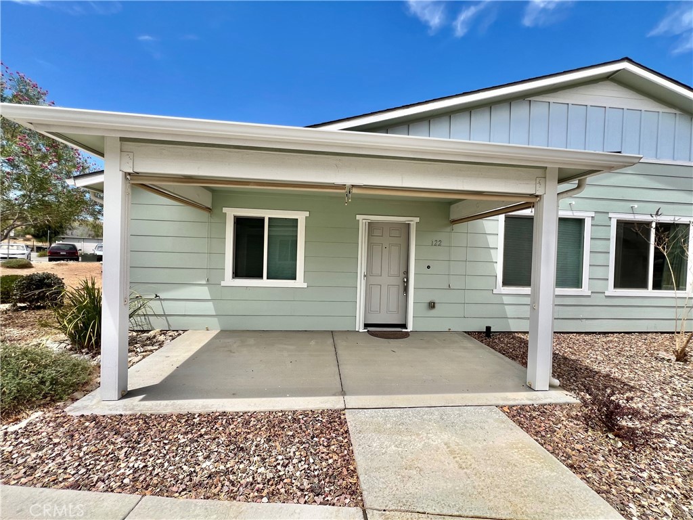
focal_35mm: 13
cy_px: 260
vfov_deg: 89.9
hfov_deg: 106.2
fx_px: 260
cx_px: 346
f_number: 1.8
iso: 32
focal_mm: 1.57
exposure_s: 1/1179
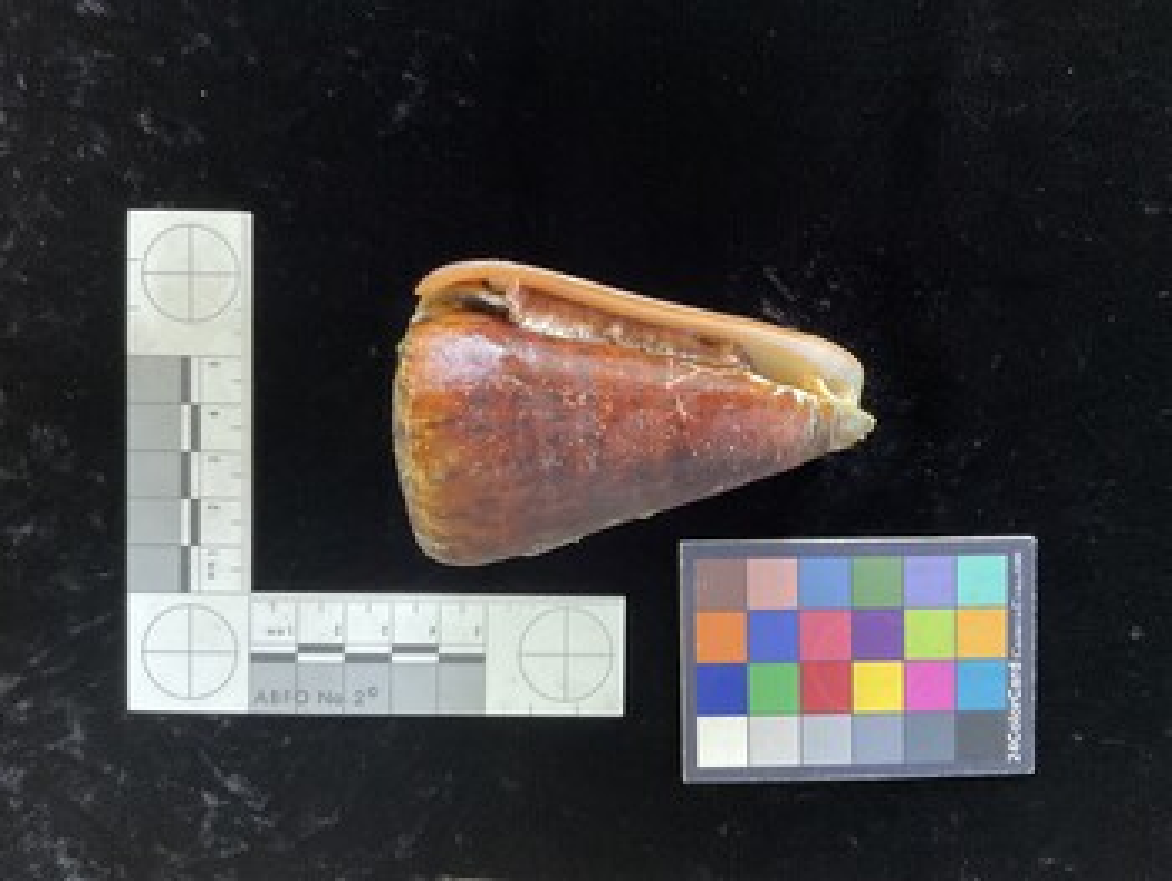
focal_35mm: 29
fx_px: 983
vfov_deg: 48.3
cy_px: 440
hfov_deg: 61.6
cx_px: 586
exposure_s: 1/33
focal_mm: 3
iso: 250
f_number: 1.8
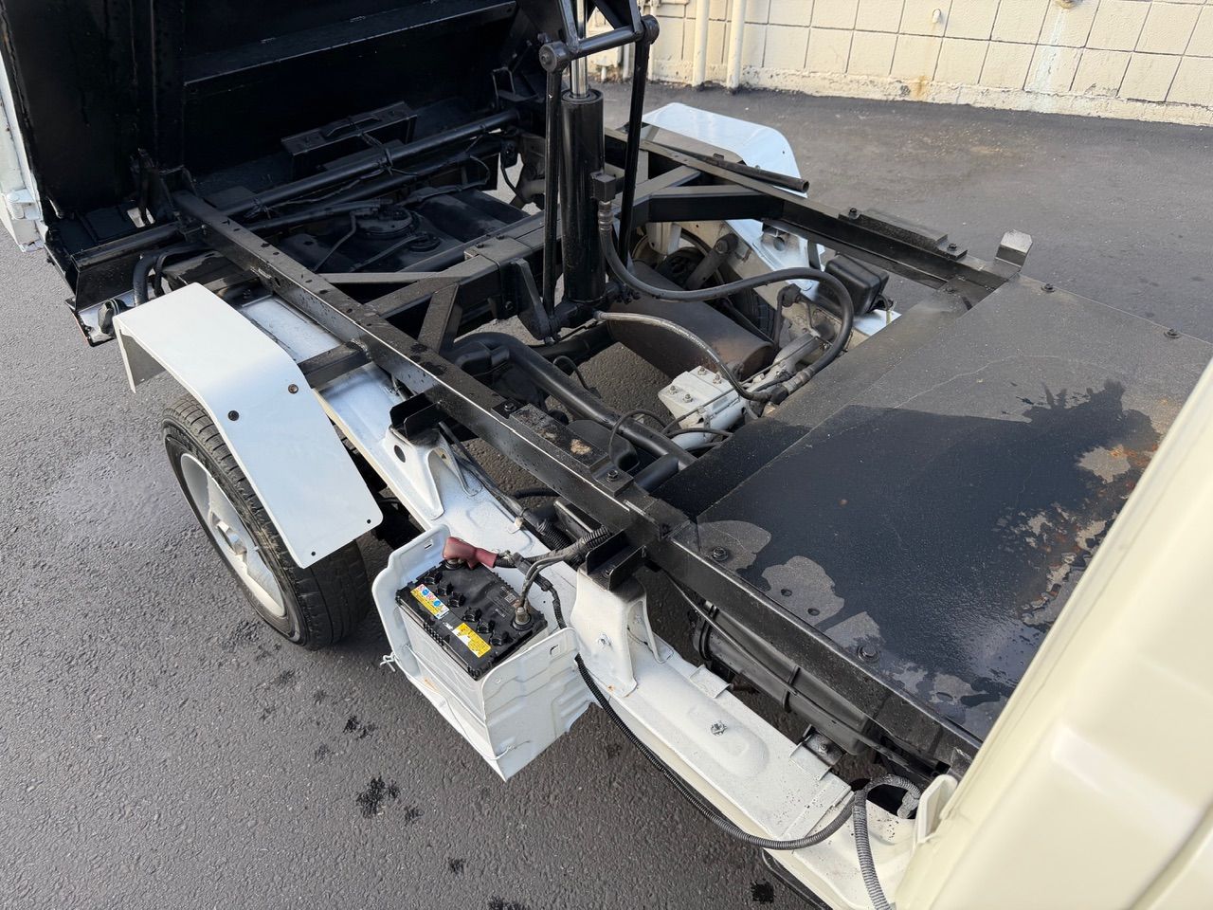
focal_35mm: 24
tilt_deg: -40.3
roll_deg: +0.4
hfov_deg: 71.6
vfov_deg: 56.8
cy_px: 455
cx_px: 606
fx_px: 841
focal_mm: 6.76
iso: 100
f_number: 1.78
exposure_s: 1/567
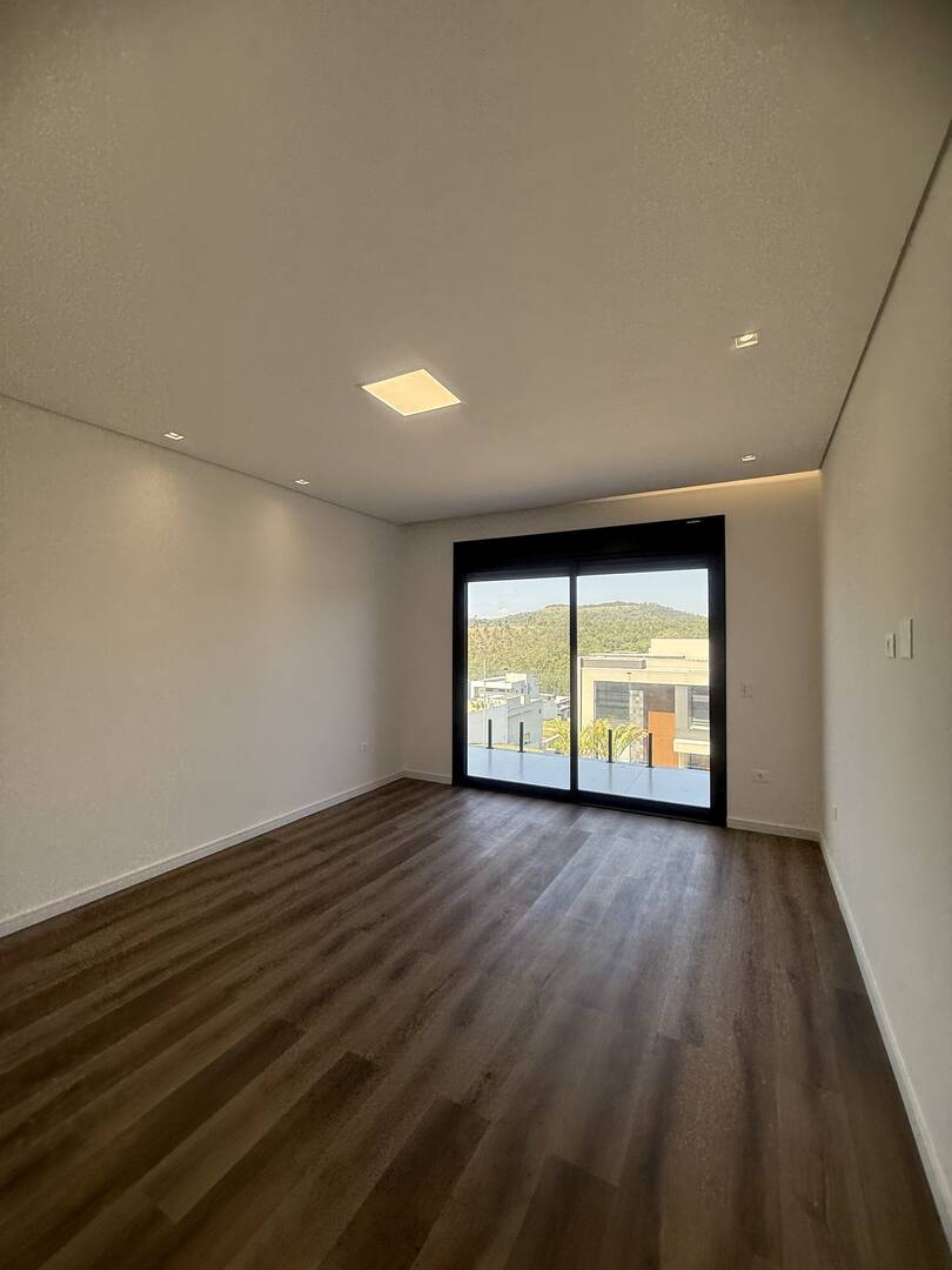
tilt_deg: +1.4
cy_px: 635
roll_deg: +0.3
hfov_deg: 85.7
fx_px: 513
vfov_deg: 102.1
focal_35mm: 14
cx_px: 476
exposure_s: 1/465
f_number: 2.2
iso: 64
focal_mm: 2.22
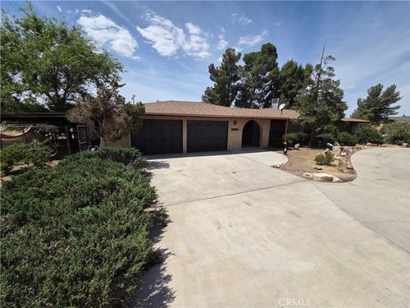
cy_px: 154
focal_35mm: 13
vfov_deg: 89.9
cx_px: 205
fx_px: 154
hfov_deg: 106.2
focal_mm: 2.2
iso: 50
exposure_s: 1/3318
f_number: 2.2
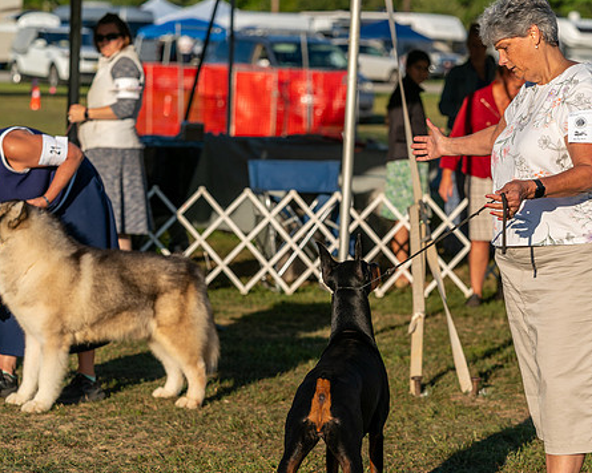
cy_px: 272
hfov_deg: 12.2
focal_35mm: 158
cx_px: 359
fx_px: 2768
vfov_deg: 9.8
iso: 125
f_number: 4.5
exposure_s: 1/1250
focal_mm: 111
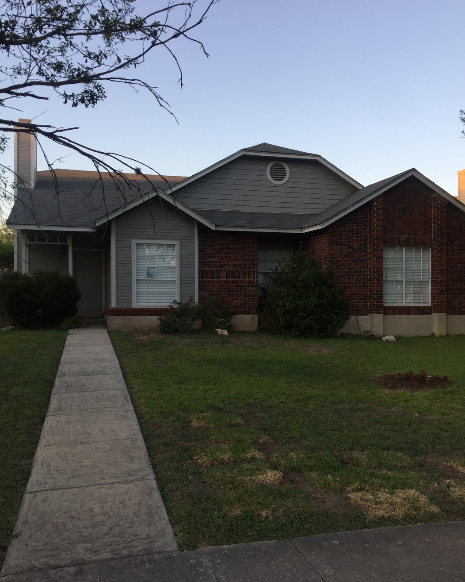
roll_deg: +0.2
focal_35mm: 31
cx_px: 234
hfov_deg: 47.1
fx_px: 533
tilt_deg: +0.8
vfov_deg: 57.2
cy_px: 291
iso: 32
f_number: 2.2
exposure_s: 1/255
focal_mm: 4.15
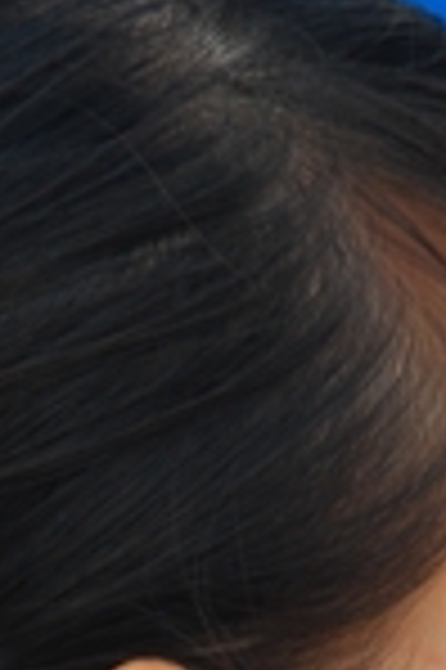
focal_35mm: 1210
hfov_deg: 1.1
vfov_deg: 1.7
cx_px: 56
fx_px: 22537
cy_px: 886
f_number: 6.3
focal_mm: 200
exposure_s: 1/80
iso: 100
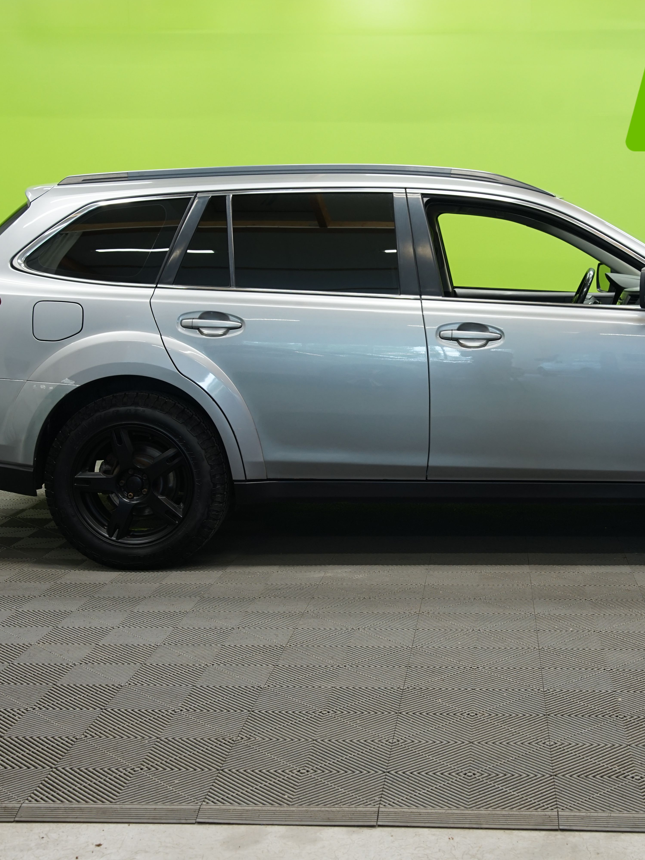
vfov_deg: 36.8
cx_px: 463
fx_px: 1292
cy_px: 430
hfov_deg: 27.7
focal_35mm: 52
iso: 500
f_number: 5
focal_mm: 36
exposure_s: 1/20
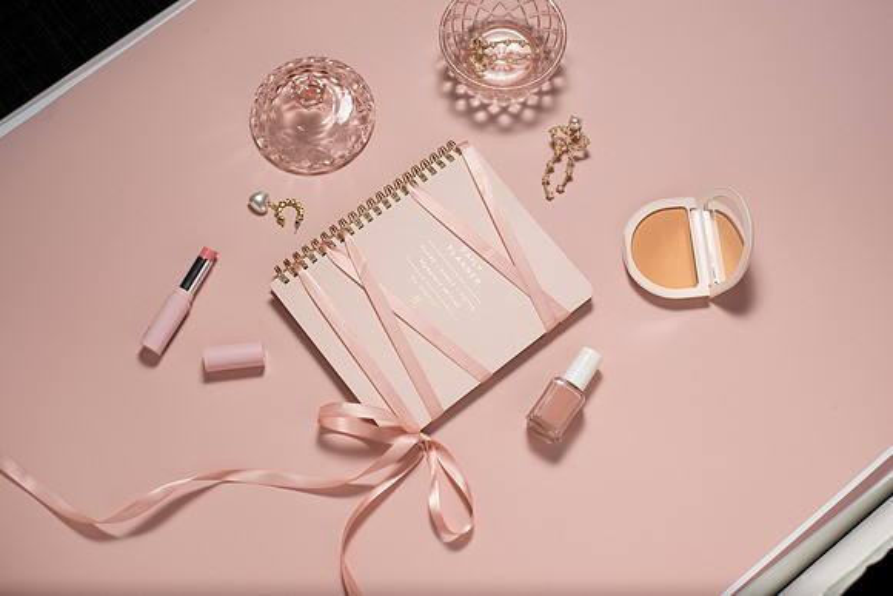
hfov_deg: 39.6
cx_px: 446
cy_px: 298
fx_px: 1241
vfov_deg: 27.0
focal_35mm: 50
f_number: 13
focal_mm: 50
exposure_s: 1/250
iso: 200
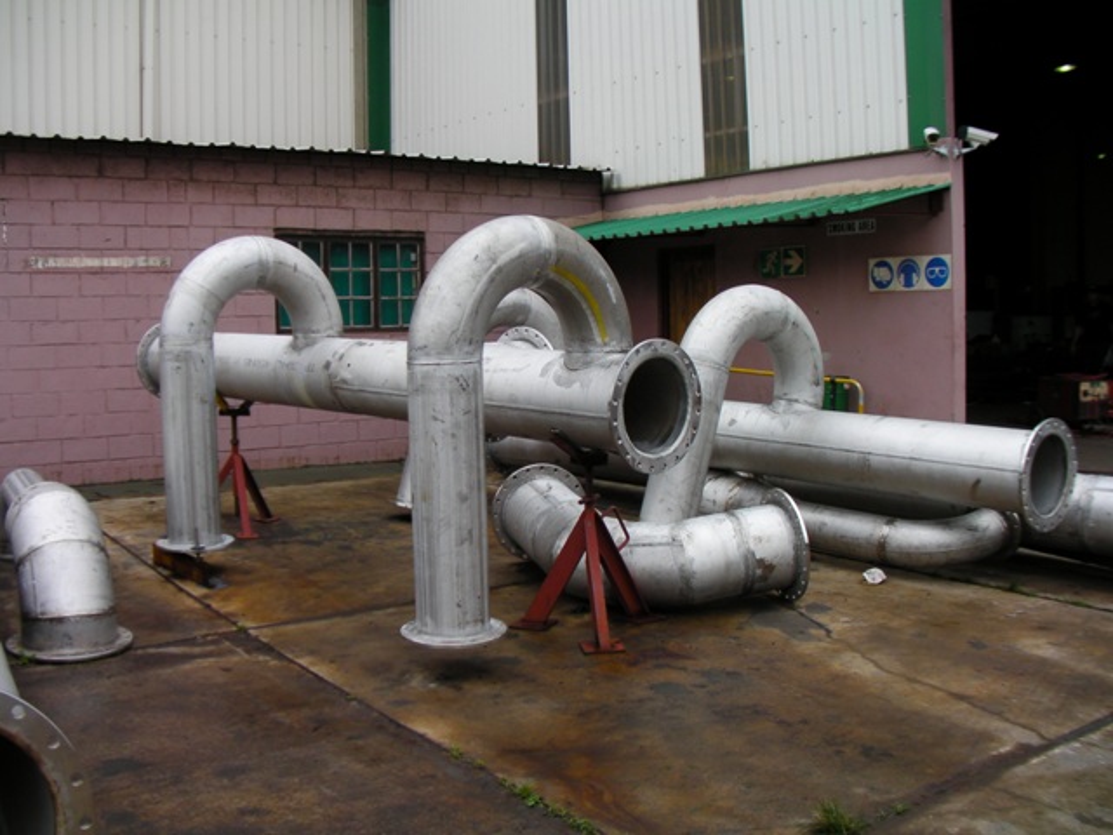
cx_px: 556
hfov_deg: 49.0
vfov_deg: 37.7
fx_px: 1222
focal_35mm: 38
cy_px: 418
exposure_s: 1/180
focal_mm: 6.3
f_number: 3.5
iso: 50
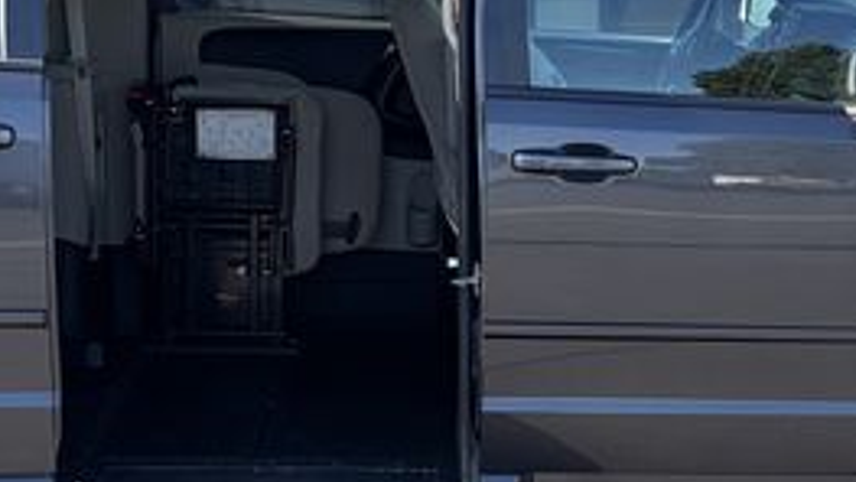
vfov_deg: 14.1
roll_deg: +1.2
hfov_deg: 24.7
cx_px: 462
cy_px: 296
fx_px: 1952
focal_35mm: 86
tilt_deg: -9.3
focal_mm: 5.96
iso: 50
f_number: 1.6
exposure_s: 1/468
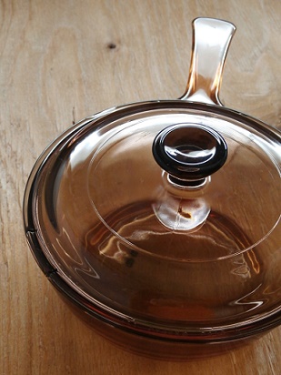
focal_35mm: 67
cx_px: 140
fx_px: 725
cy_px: 188
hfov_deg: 21.9
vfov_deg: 29.0
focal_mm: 11.86
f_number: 4.3
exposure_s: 1/5
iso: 400
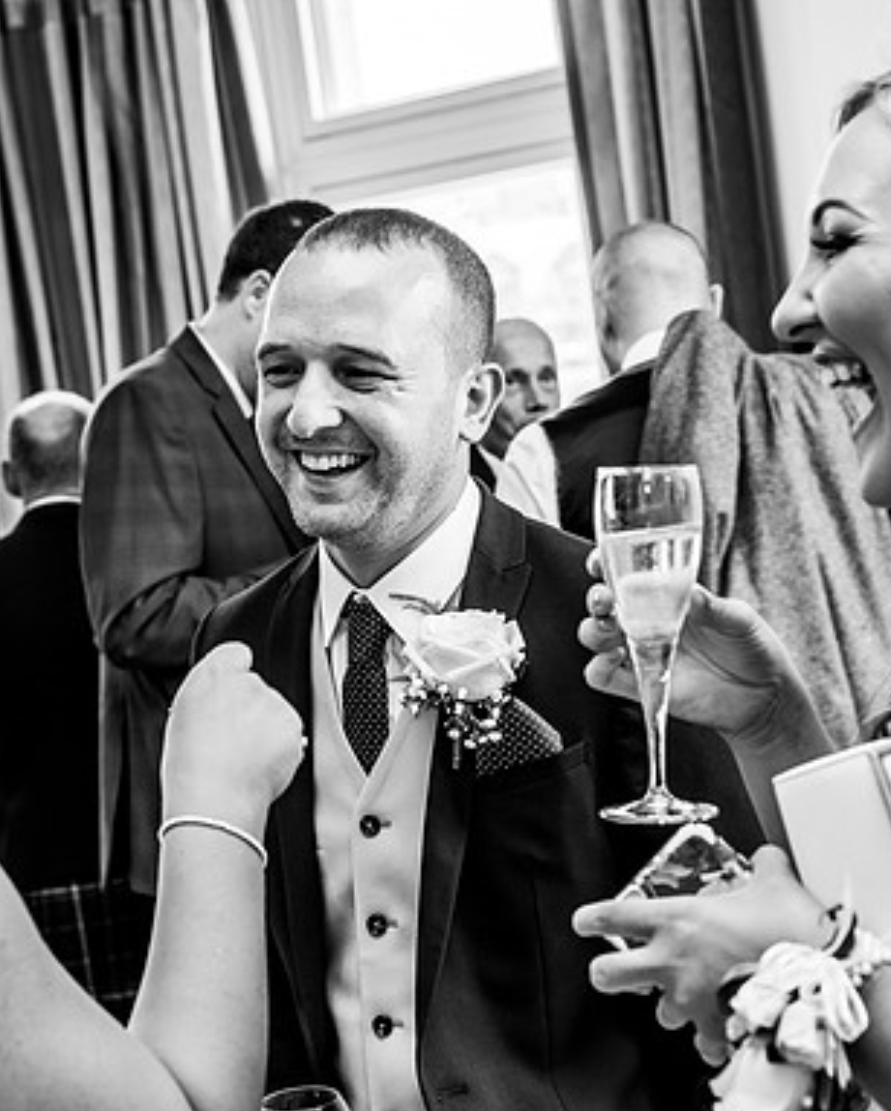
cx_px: 331
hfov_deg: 21.5
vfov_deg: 26.7
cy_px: 558
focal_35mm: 71
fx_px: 2338
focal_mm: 50
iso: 400
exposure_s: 1/100
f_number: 5.6
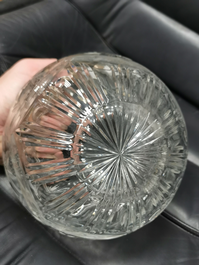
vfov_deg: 41.2
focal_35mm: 46
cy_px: 132
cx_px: 100
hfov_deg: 31.5
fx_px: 353
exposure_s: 1/50
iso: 125
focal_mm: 5.58
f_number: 1.8
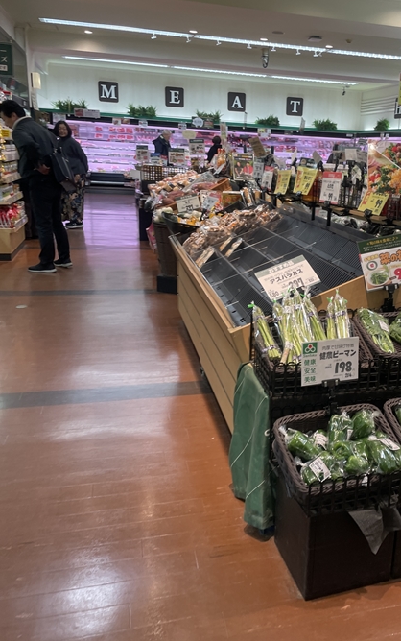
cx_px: 286
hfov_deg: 37.7
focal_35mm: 33
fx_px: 577
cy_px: 327
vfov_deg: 58.1
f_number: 1.6
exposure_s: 1/100
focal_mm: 4.2
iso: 64
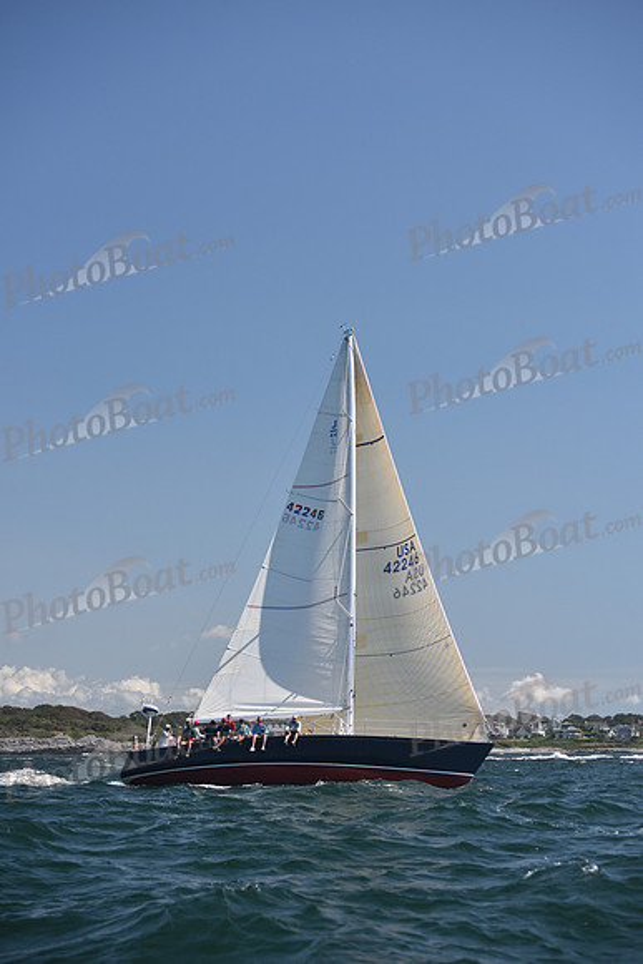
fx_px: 1874
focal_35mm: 70
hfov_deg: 19.5
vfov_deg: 28.8
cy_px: 482
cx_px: 322
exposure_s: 1/1250
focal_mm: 70
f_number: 4.5
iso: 250
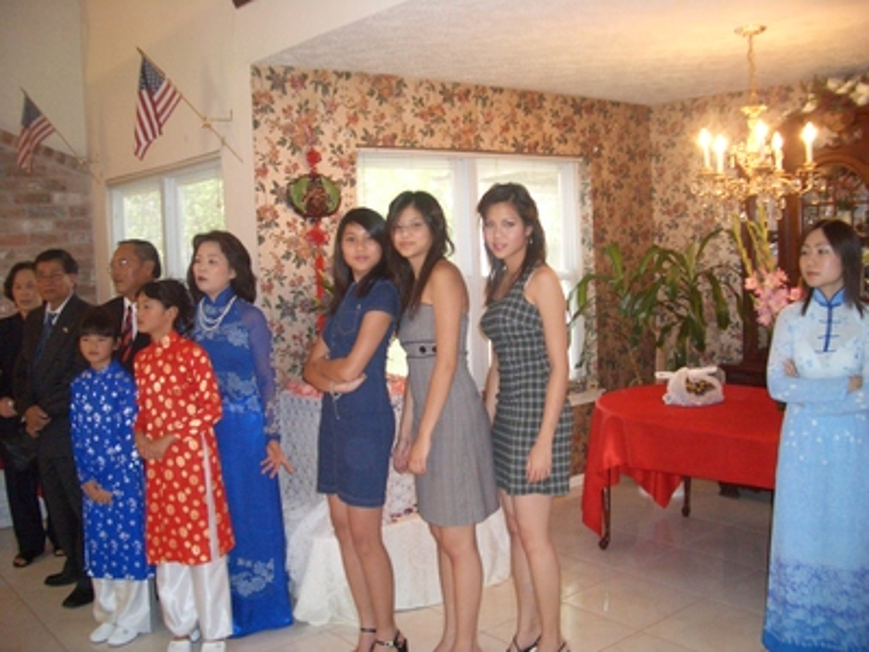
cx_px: 434
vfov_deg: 40.7
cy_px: 326
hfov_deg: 52.6
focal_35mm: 35
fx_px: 879
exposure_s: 1/60
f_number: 2.6
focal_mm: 5.8
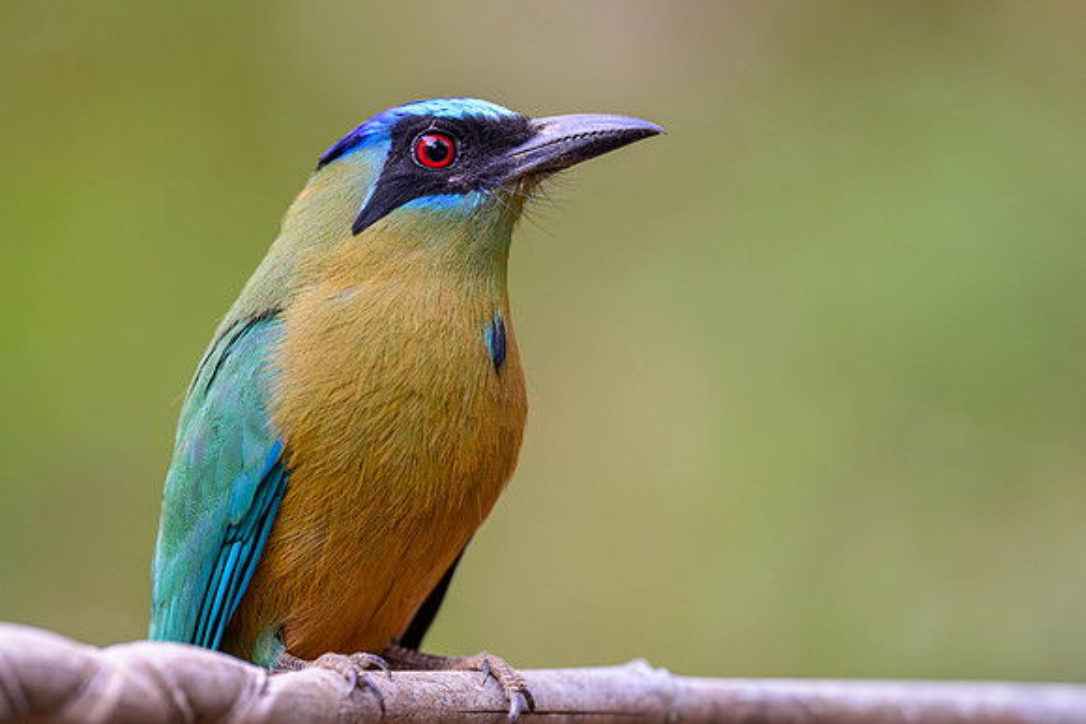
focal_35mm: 425
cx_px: 509
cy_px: 384
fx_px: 12814
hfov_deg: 4.9
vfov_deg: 3.2
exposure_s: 1/125
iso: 2000
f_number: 4
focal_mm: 400
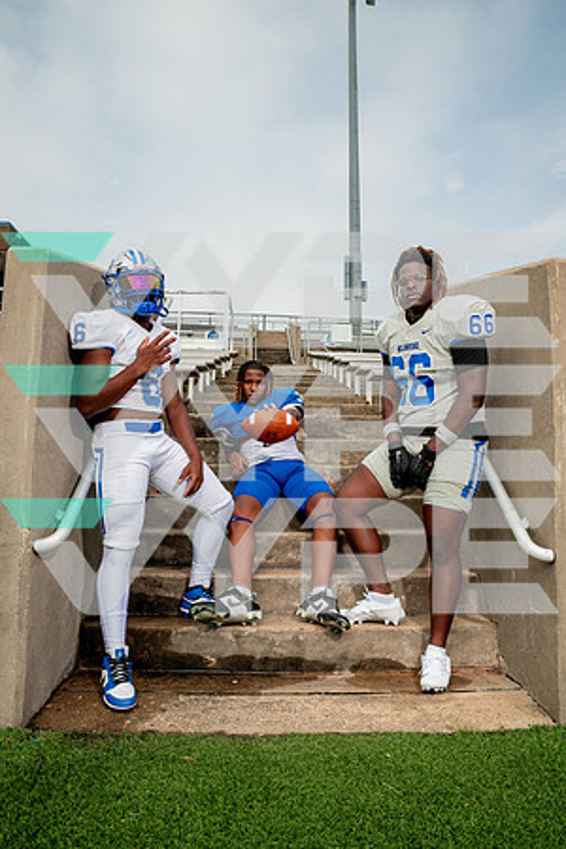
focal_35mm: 24
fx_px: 566
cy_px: 424
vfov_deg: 73.7
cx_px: 283
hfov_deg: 53.1
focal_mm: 24
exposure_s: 1/400
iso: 125
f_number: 7.1
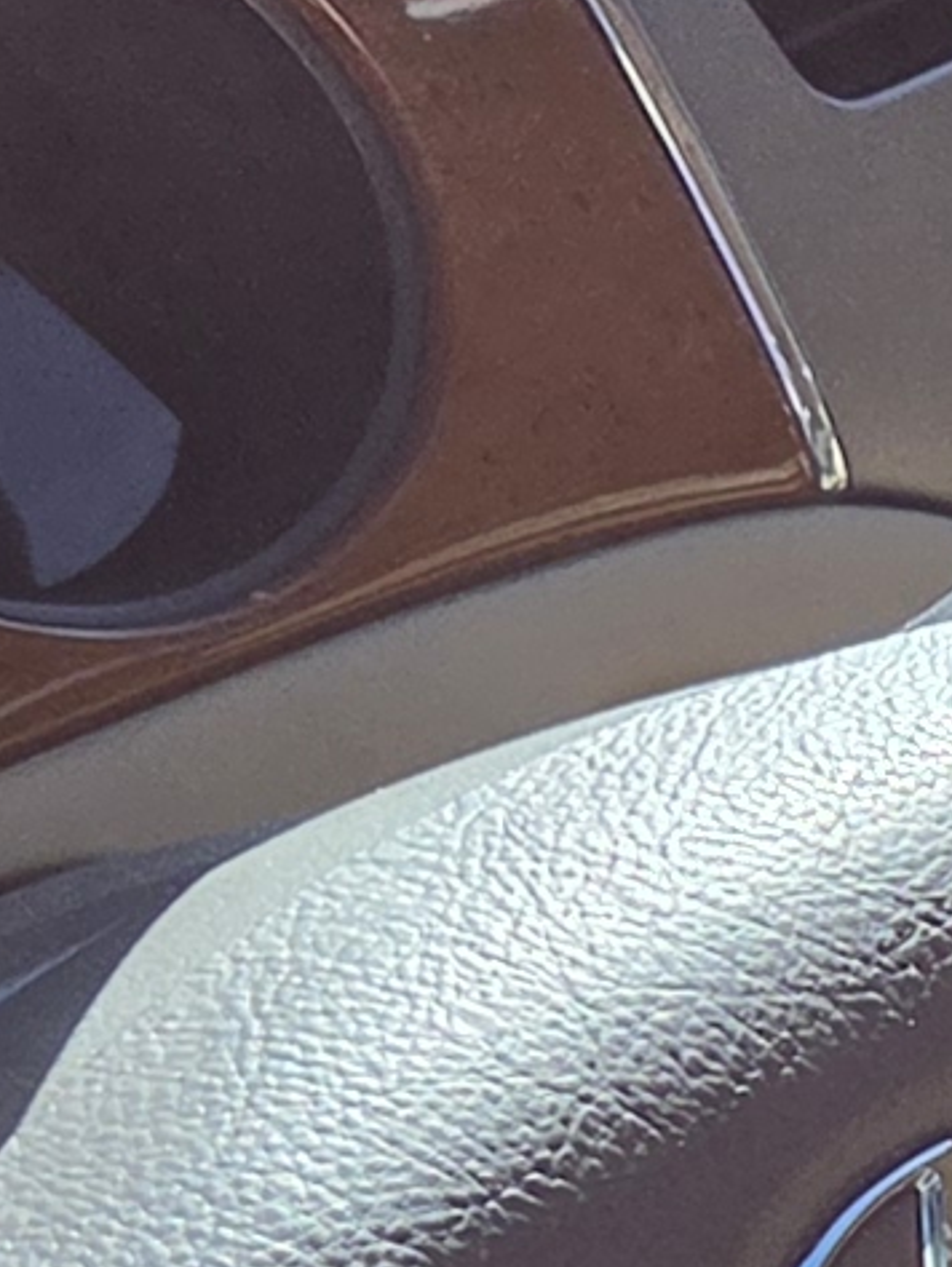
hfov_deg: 6.4
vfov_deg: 9.4
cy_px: 2692
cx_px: 3637
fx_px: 7107
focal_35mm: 194
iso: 80
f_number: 1.8
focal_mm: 5.4
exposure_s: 1/1874
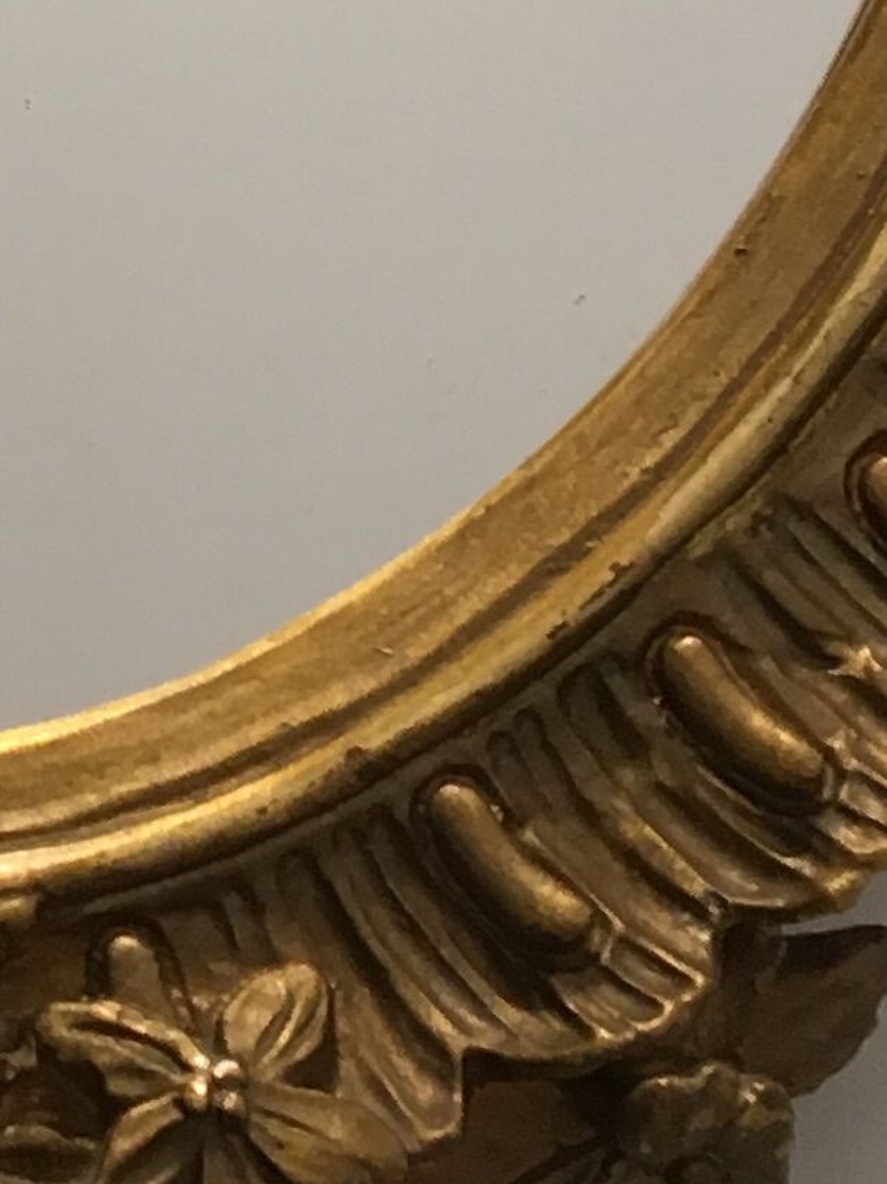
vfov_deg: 12.9
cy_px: -699
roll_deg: +0.7
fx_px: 4888
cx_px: -304
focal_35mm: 143
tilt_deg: +22.0
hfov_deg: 10.1
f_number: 2.2
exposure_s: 1/33
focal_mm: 4.15
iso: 80
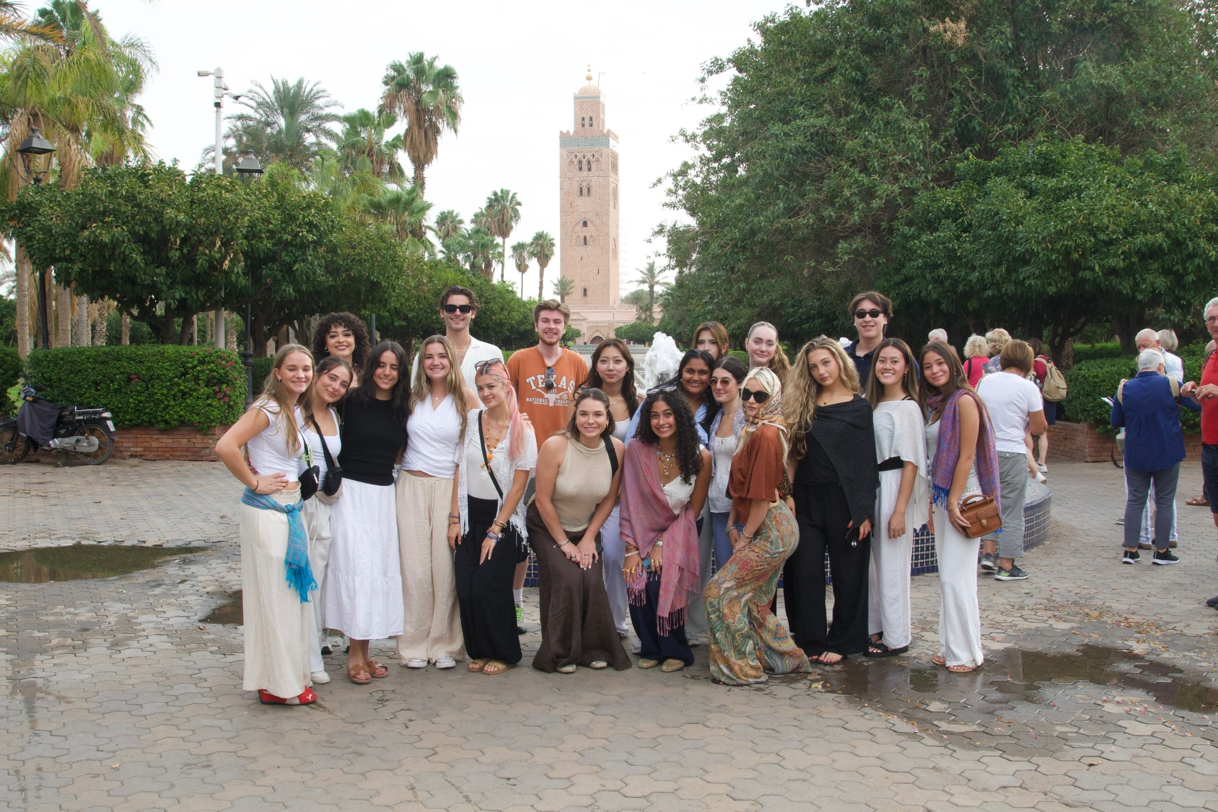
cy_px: 406
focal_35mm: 36
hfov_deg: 53.1
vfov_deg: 36.9
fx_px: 1218
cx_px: 609
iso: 500
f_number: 16
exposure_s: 1/80
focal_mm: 24
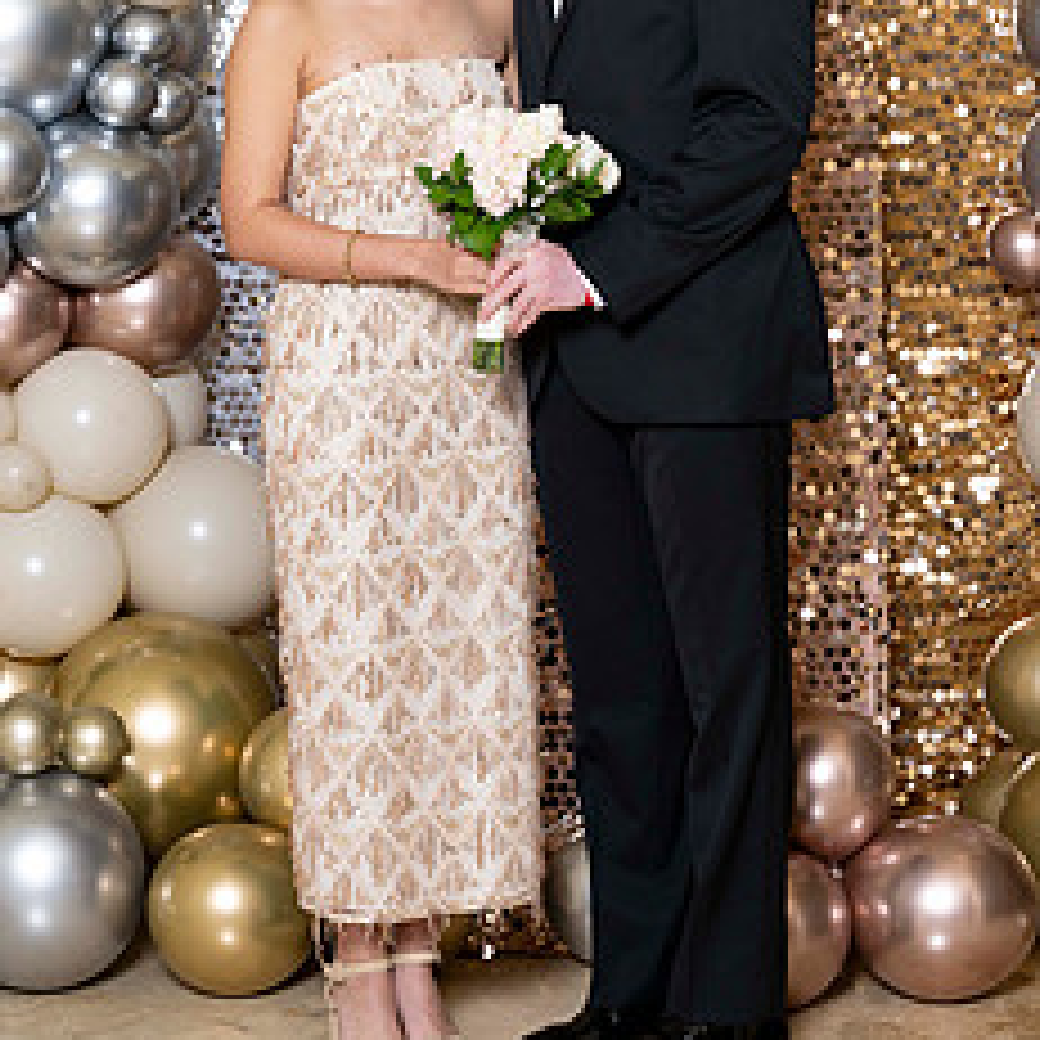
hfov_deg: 15.0
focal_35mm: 116
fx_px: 3943
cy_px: 185
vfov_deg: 14.9
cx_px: 459
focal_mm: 70
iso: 250
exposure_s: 1/200
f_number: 5.6
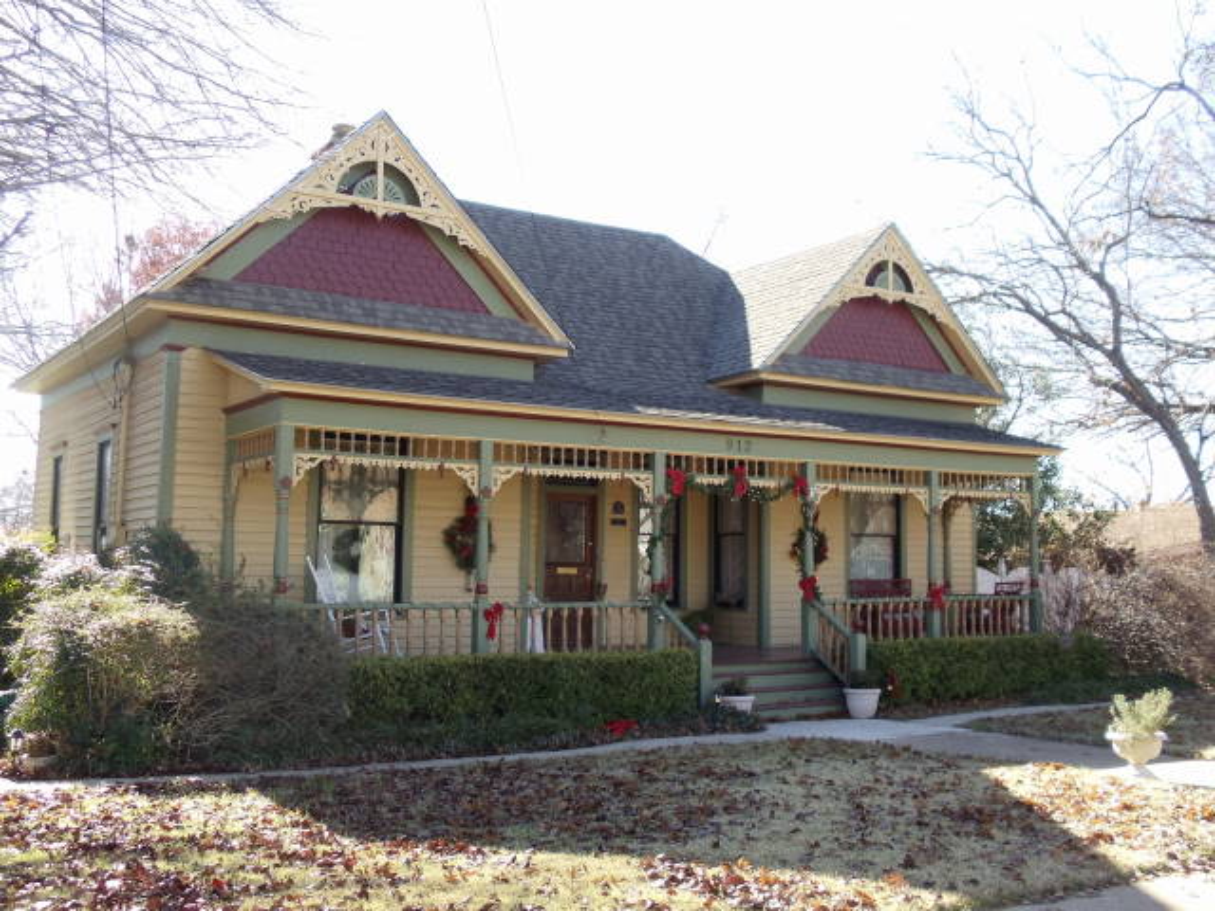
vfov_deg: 29.1
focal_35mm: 50
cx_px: 608
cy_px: 456
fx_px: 1755
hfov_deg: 38.2
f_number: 3.7
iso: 80
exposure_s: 1/100
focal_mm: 6.81
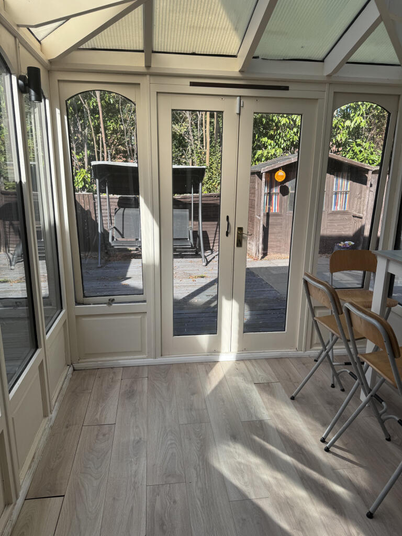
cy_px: 268
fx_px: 372
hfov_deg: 56.8
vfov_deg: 71.6
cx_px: 201
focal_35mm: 24
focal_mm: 6.76
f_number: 1.78
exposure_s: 1/1366
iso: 80
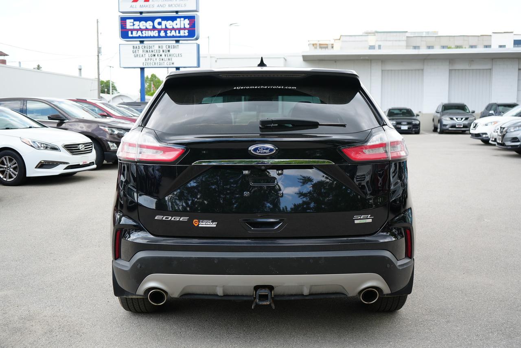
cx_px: 260
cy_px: 174
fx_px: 550
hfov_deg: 50.7
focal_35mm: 38
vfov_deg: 35.1
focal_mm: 38
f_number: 5
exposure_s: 1/125
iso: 100
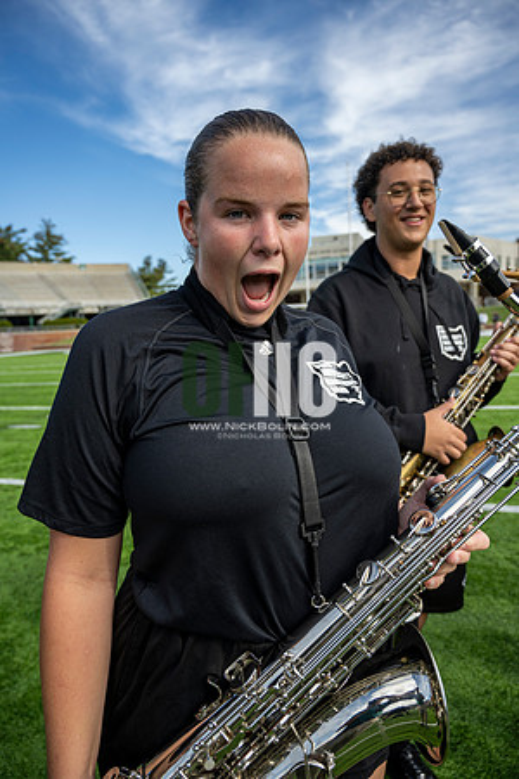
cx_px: 260
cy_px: 390
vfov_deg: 73.7
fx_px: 519
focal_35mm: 24
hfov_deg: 53.1
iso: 40
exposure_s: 1/250
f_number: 4.5
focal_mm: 24
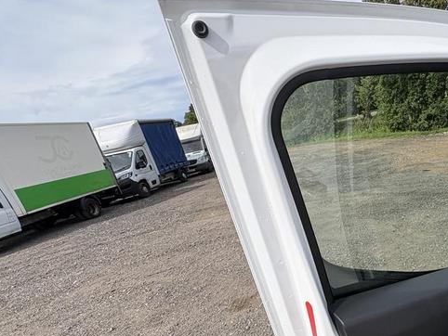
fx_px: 337
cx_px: 354
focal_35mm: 26
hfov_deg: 62.0
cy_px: 237
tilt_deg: -10.2
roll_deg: +3.9
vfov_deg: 51.6
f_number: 2.2
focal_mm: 2.22
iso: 64
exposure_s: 1/1217
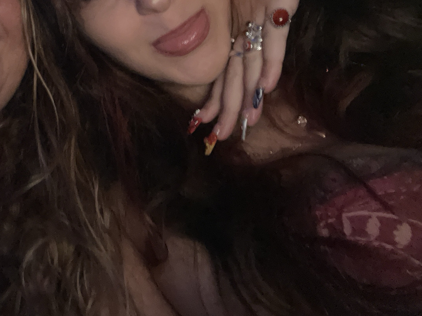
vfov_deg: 32.2
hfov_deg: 41.0
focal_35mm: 43
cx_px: 55
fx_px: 524
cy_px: 43
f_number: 2.2
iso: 640
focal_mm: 2.71
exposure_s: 1/16
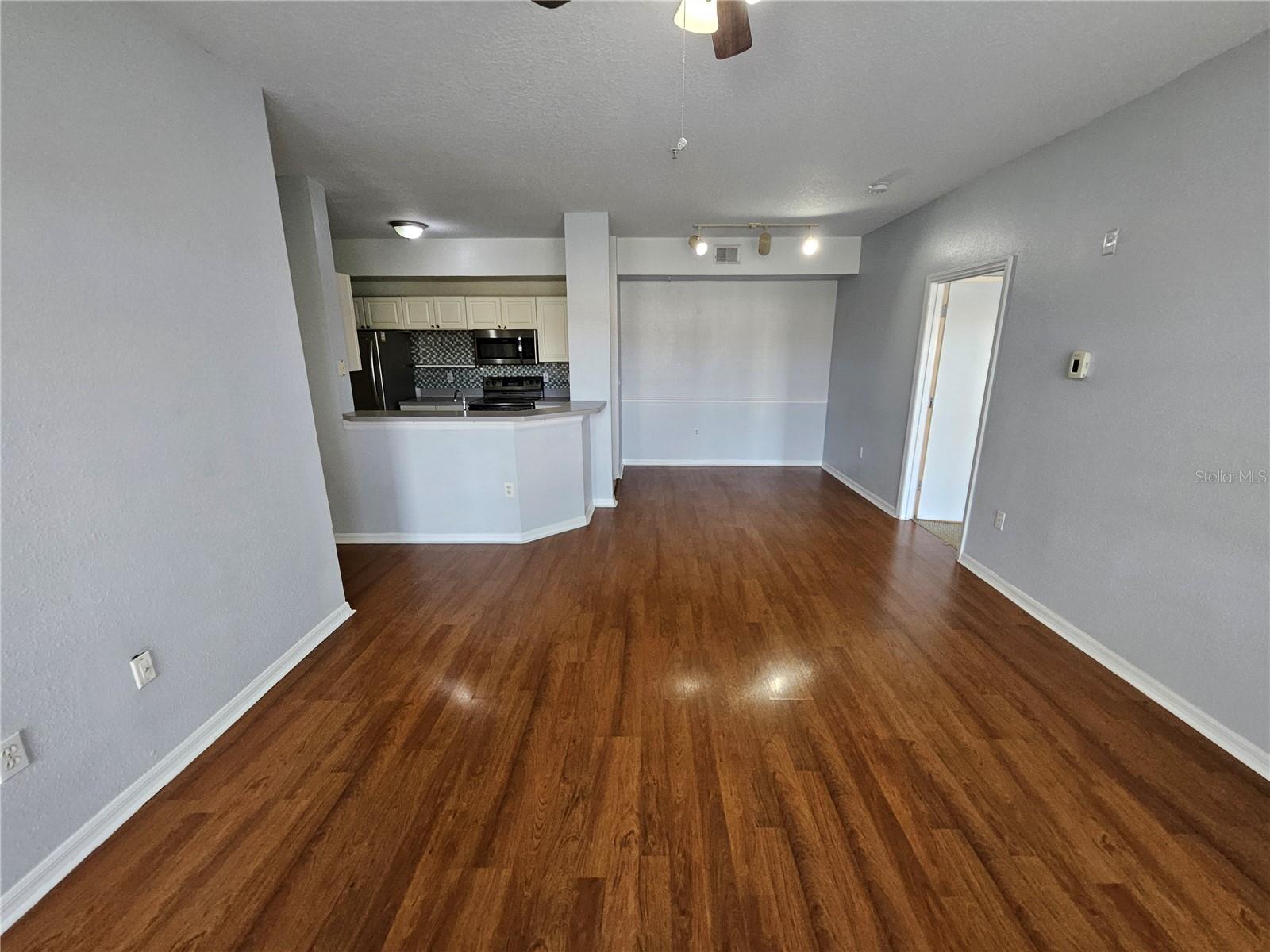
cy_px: 476
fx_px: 477
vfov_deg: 89.9
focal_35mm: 13
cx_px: 635
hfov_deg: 106.2
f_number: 2.2
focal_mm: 1.7
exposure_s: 1/60
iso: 200
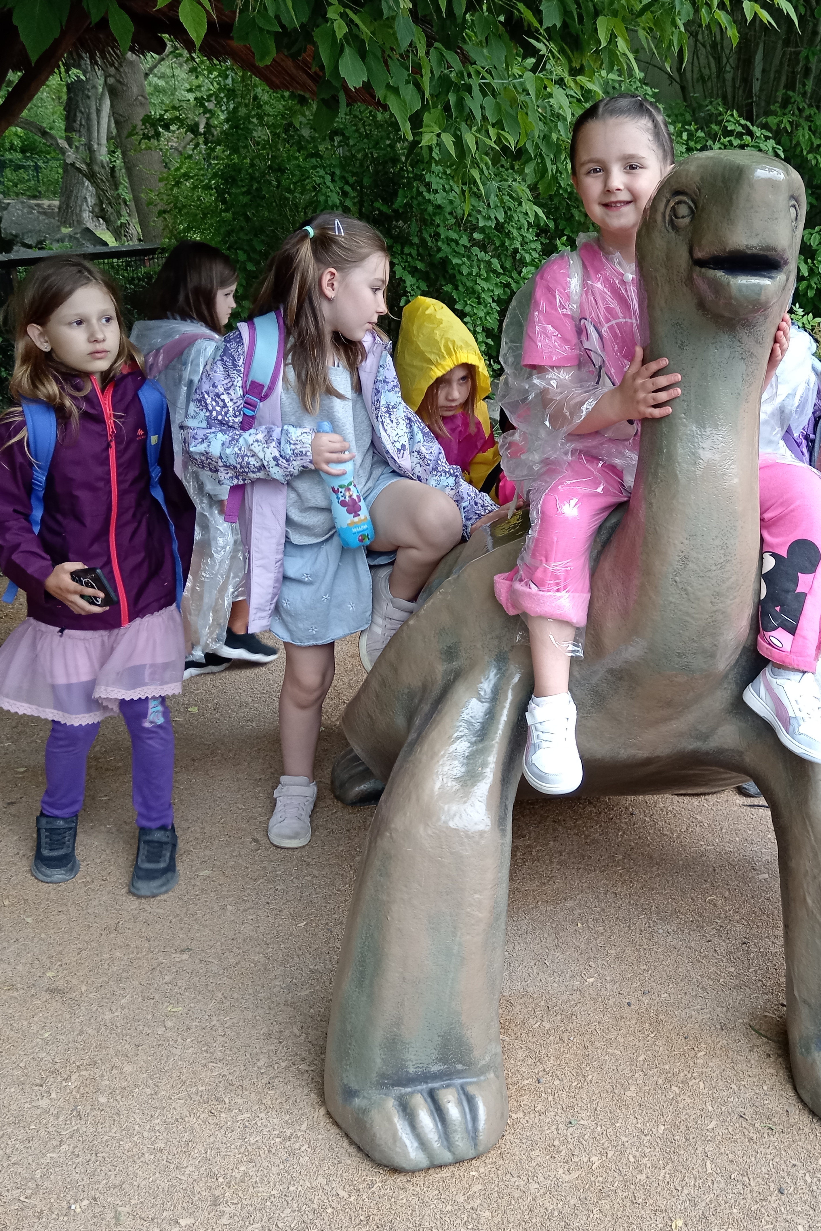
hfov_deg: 34.6
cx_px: 574
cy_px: 612
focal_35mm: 38
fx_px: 1300
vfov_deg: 50.7
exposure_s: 1/120
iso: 353
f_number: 1.9
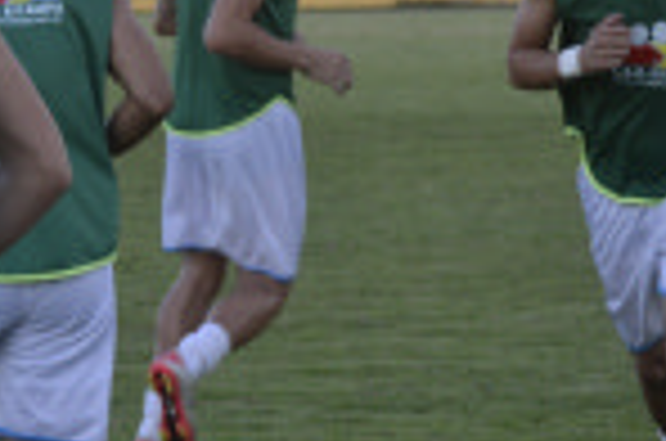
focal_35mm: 335
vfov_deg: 4.1
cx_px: 117
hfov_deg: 6.2
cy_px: 227
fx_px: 6184
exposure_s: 1/320
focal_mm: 66
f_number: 5.3
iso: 400
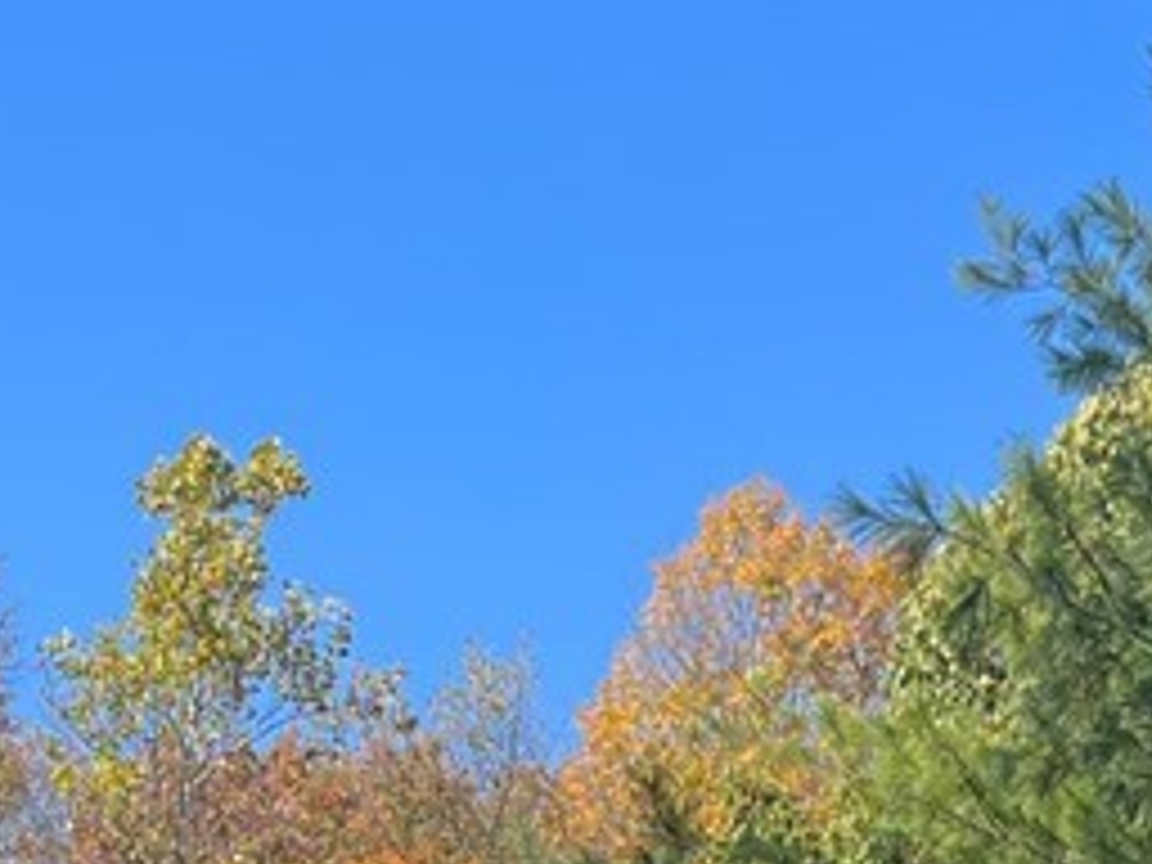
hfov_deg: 18.5
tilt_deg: +10.5
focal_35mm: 104
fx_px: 3461
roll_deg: -0.9
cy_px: 1328
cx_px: 1125
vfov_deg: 13.4
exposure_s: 1/1422
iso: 50
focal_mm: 5.1
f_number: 1.6
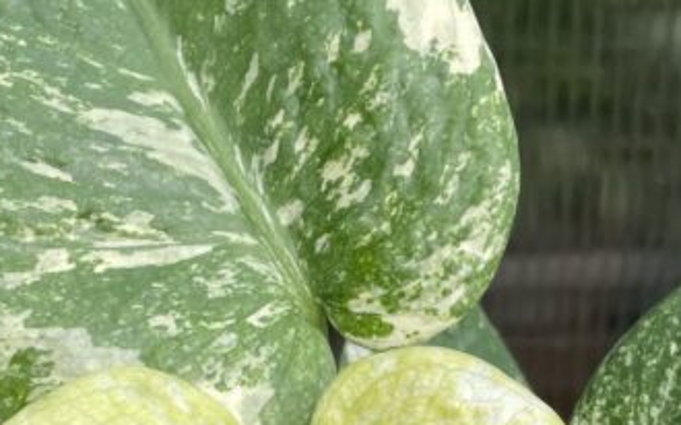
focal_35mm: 89
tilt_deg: -30.0
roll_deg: -1.9
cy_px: 490
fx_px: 1651
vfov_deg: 14.3
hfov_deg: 23.2
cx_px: 440
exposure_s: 1/932
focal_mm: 4.2
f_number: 1.6
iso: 32
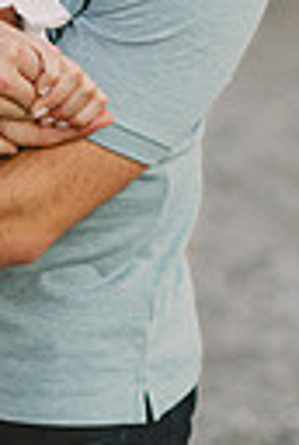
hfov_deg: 4.6
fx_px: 3692
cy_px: -59
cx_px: -104
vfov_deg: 6.9
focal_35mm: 298
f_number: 2.5
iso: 125
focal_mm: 85
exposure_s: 1/800
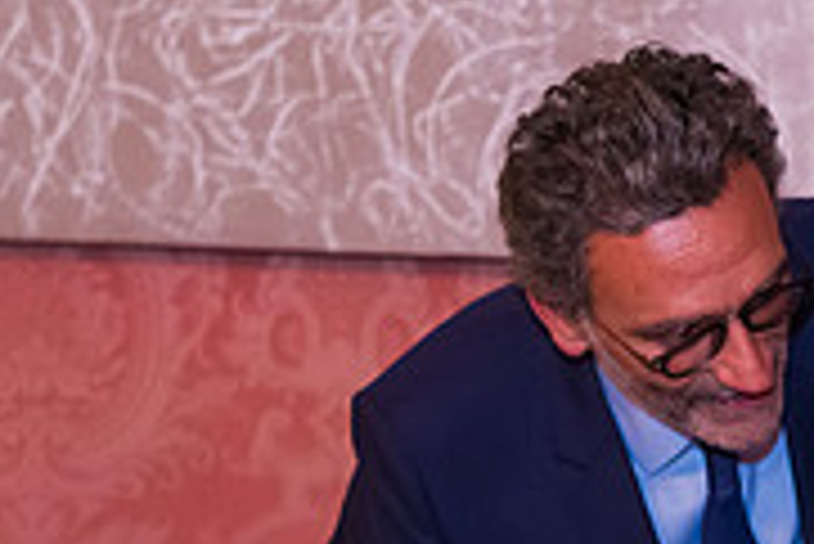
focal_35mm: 192
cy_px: 681
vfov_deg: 7.1
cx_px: 679
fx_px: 4345
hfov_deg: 10.7
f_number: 3.2
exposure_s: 1/100
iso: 3200
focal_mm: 60
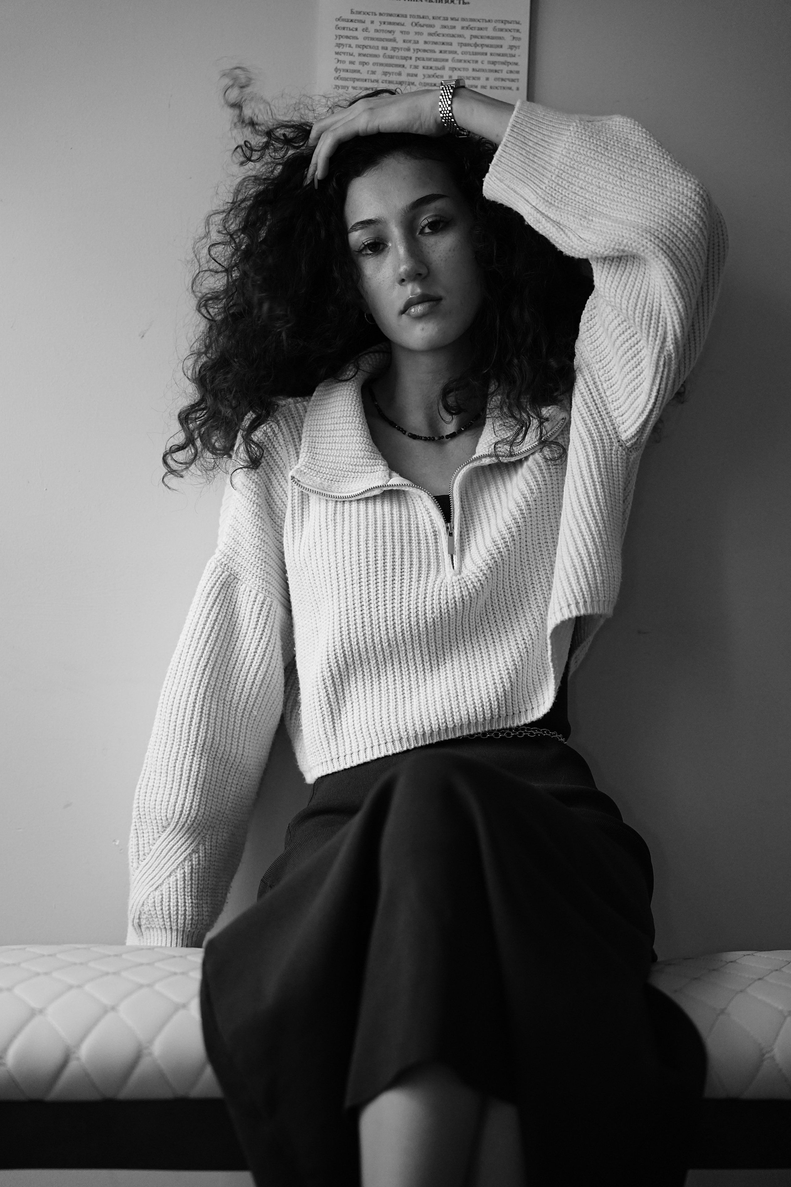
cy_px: 594
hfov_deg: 19.5
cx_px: 396
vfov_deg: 28.8
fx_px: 2307
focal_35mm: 70
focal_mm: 70
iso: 3200
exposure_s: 1/160
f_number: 2.8
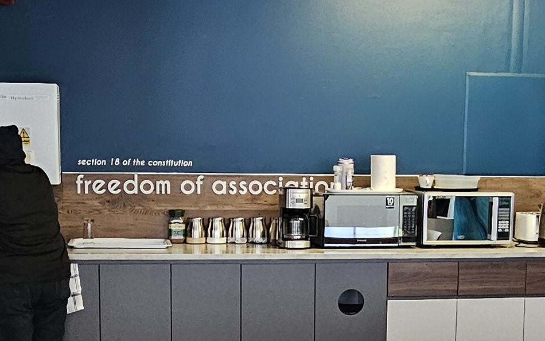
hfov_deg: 35.1
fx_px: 862
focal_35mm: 58
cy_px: 276
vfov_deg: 22.1
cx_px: 306
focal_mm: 2.2
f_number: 2.2
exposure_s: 1/50
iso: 400
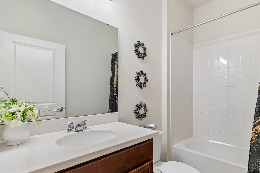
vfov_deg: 67.2
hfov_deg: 89.7
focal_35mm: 18
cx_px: 143
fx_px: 130
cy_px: 94
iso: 100
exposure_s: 1/6
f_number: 7.1
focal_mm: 10
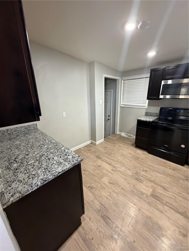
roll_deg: +2.1
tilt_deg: -15.2
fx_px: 102
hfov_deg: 85.7
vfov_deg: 102.1
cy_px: 126
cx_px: 94
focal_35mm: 14
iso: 500
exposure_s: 1/60
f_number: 2.2
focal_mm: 2.22
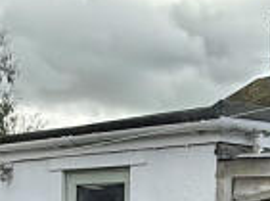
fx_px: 794
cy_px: 220
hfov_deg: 19.2
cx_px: 199
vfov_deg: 14.1
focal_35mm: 102
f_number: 2.2
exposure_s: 1/1795
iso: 64
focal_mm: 2.22
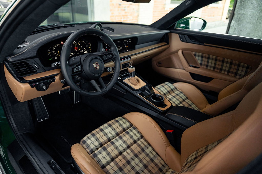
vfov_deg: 53.1
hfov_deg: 73.7
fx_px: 175
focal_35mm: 24
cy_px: 87
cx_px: 131
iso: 2000
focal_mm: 24
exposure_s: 1/250
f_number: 2.8
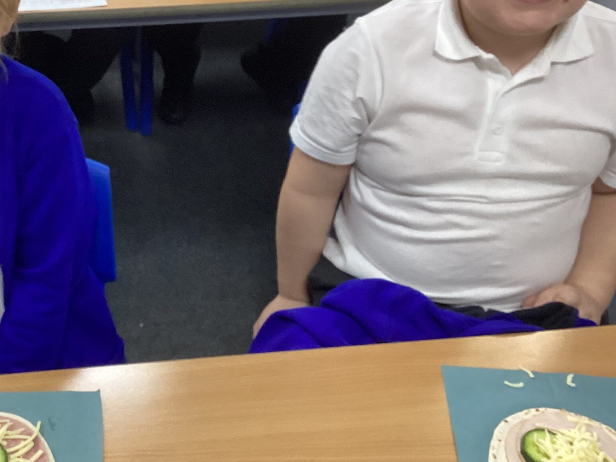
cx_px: 154
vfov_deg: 28.6
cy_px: 242
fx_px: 908
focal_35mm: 51
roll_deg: -2.3
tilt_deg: -40.9
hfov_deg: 36.6
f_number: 2.4
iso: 250
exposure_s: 1/60
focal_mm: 3.3
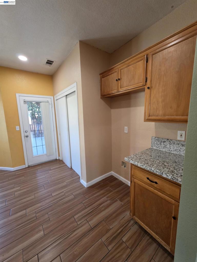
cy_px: 131
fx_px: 99
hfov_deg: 89.9
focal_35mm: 13
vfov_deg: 106.2
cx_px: 98
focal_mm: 2.2
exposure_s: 1/120
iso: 250
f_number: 1.9
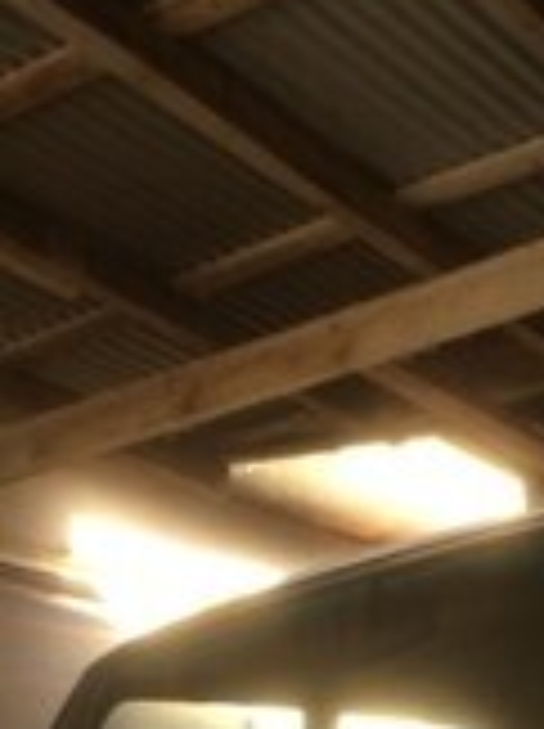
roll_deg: +10.1
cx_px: 333
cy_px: 1053
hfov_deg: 16.5
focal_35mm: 89
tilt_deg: +2.4
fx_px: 1870
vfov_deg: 19.5
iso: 50
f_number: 2.2
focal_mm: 4.15
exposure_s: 1/100
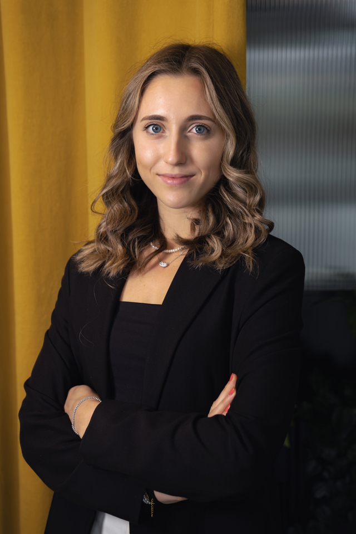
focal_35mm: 53
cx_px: 178
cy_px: 267
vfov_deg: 37.5
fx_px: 786
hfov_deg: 25.5
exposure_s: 1/125
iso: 250
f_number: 2.8
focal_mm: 35
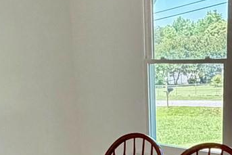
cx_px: 156
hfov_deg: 23.3
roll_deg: +1.6
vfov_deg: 14.2
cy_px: 261
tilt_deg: -20.9
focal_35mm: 87
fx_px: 561
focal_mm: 2.22
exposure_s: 1/120
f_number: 2.2
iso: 320
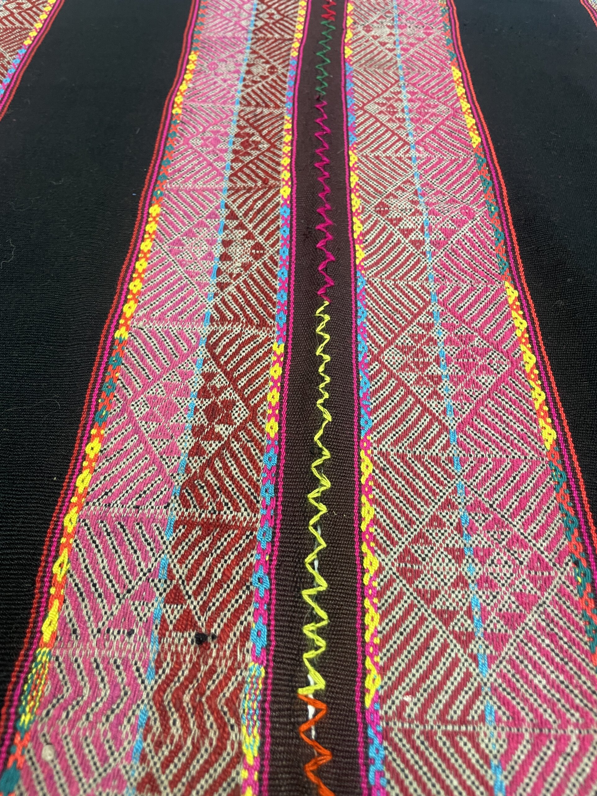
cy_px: 398
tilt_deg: -53.7
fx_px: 598
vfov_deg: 67.3
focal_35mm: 26
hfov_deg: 53.1
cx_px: 298
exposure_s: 1/60
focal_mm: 4.2
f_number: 1.6
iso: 160
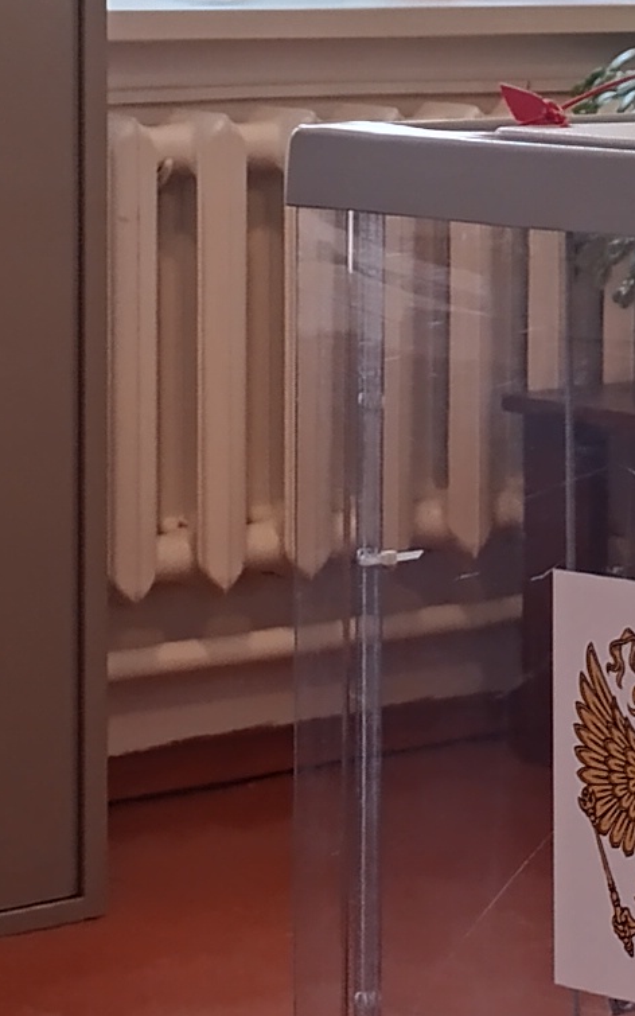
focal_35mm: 132
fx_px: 3654
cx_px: 2083
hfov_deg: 8.1
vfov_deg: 15.6
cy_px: 48
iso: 800
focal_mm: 6.14
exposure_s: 1/50
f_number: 1.6
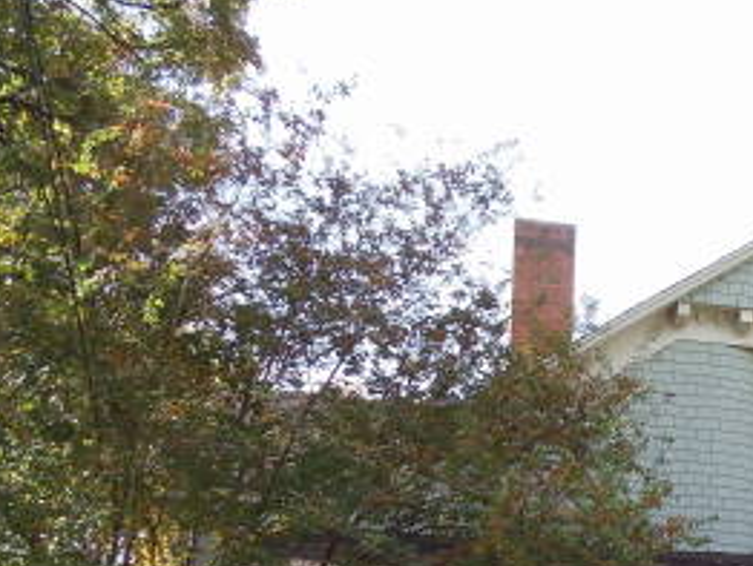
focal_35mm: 122
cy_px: 652
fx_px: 2656
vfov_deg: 11.9
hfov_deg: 15.6
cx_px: 859
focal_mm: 6.81
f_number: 3.7
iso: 100
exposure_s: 1/250
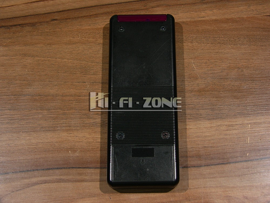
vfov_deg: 22.6
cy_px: 102
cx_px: 135
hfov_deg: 29.8
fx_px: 507
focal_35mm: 65
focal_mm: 16.7
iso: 50
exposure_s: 1/60
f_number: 2.8
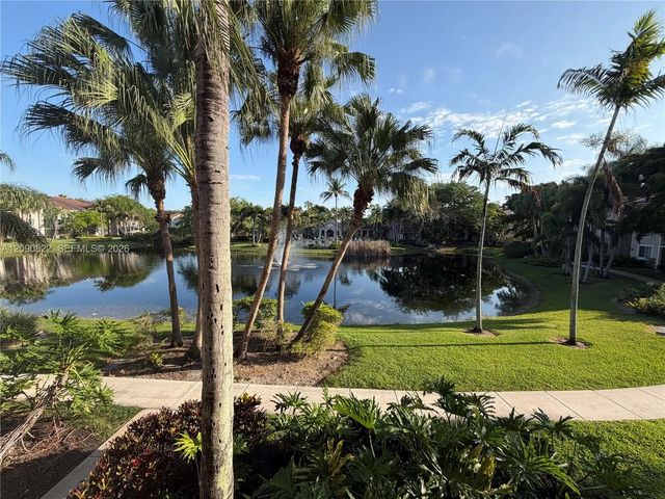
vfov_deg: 85.7
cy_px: 250
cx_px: 332
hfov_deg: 102.1
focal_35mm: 14
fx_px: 269
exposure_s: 1/686
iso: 40
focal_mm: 2.22
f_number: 2.2
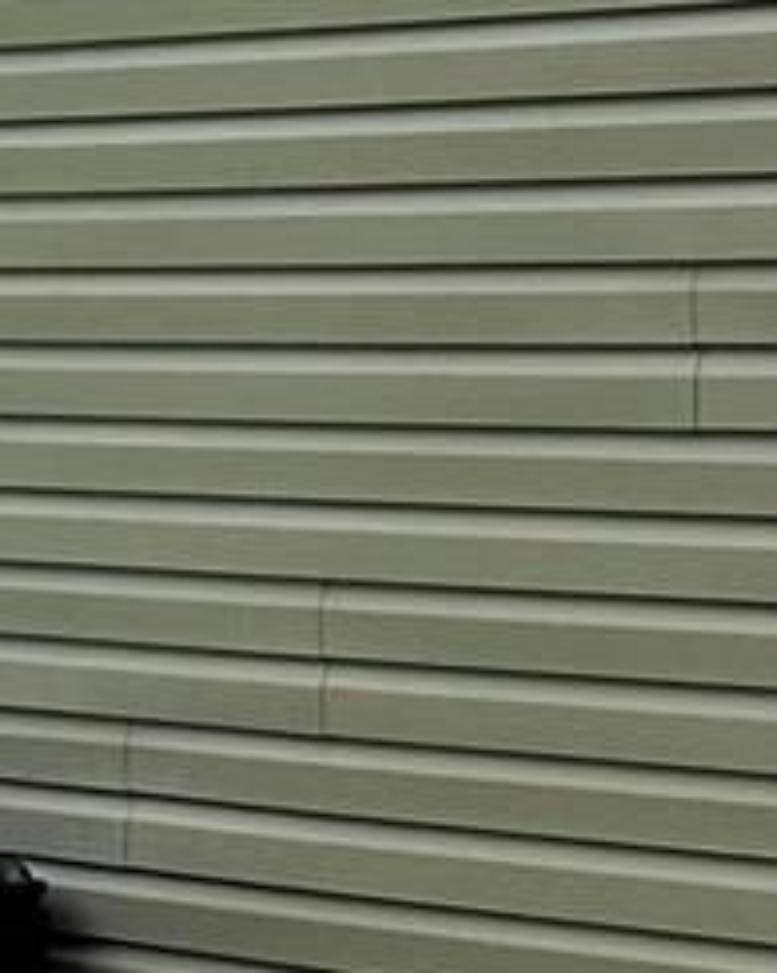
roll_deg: +1.5
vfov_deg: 9.8
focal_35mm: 197
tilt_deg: -1.1
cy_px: 383
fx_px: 5666
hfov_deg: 7.0
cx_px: 2423
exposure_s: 1/4016
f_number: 1.78
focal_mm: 6.86
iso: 80
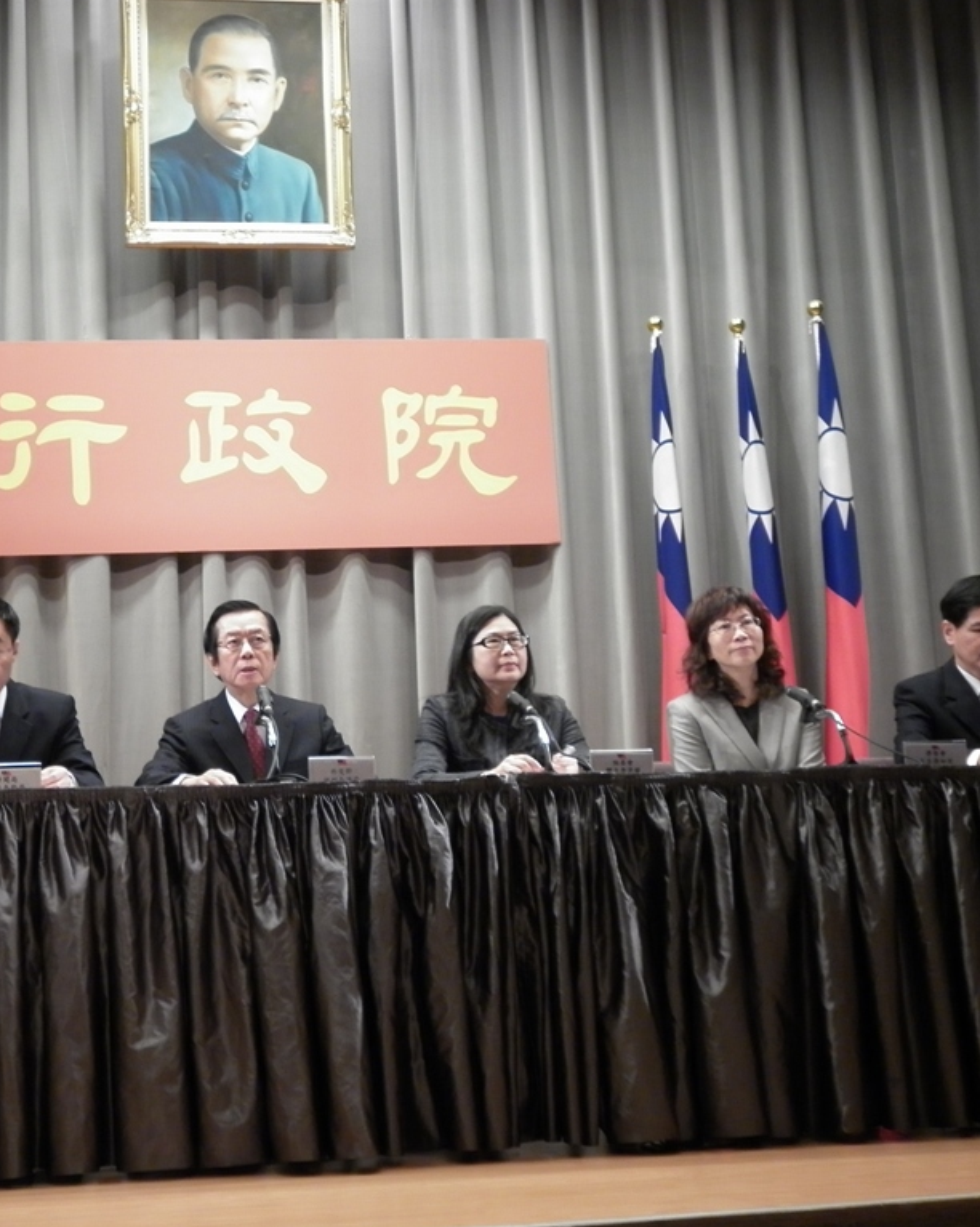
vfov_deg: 39.6
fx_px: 1705
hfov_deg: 31.7
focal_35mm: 47
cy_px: 614
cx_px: 295
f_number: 3.1
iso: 200
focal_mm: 6.5
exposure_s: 1/25
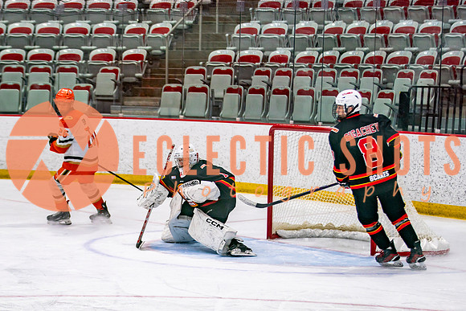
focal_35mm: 138
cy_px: 222
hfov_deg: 14.8
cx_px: 166
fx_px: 1790
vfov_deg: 9.9
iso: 500
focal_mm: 88
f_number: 2.8
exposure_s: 1/640
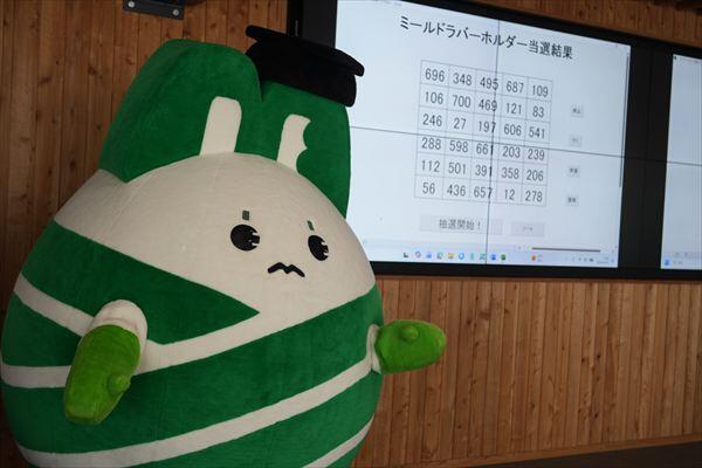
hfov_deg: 45.4
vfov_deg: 31.2
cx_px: 351
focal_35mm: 43
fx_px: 838
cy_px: 234
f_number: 5
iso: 250
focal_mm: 43
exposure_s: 1/50
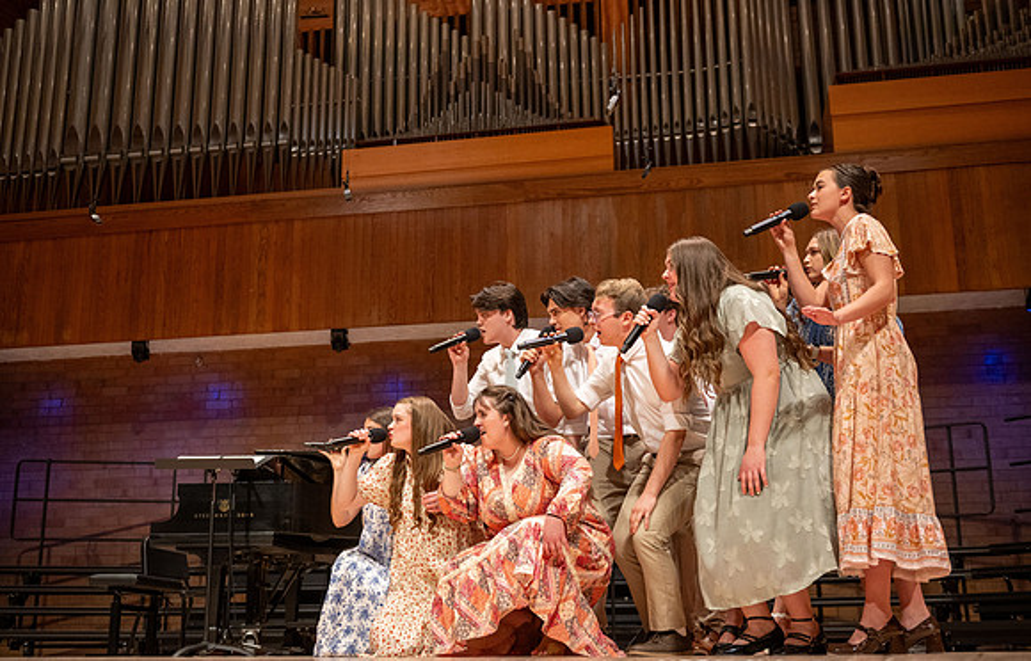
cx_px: 516
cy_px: 344
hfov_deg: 47.1
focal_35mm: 42
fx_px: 1182
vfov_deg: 31.3
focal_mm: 38
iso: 2000
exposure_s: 1/640
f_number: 2.8
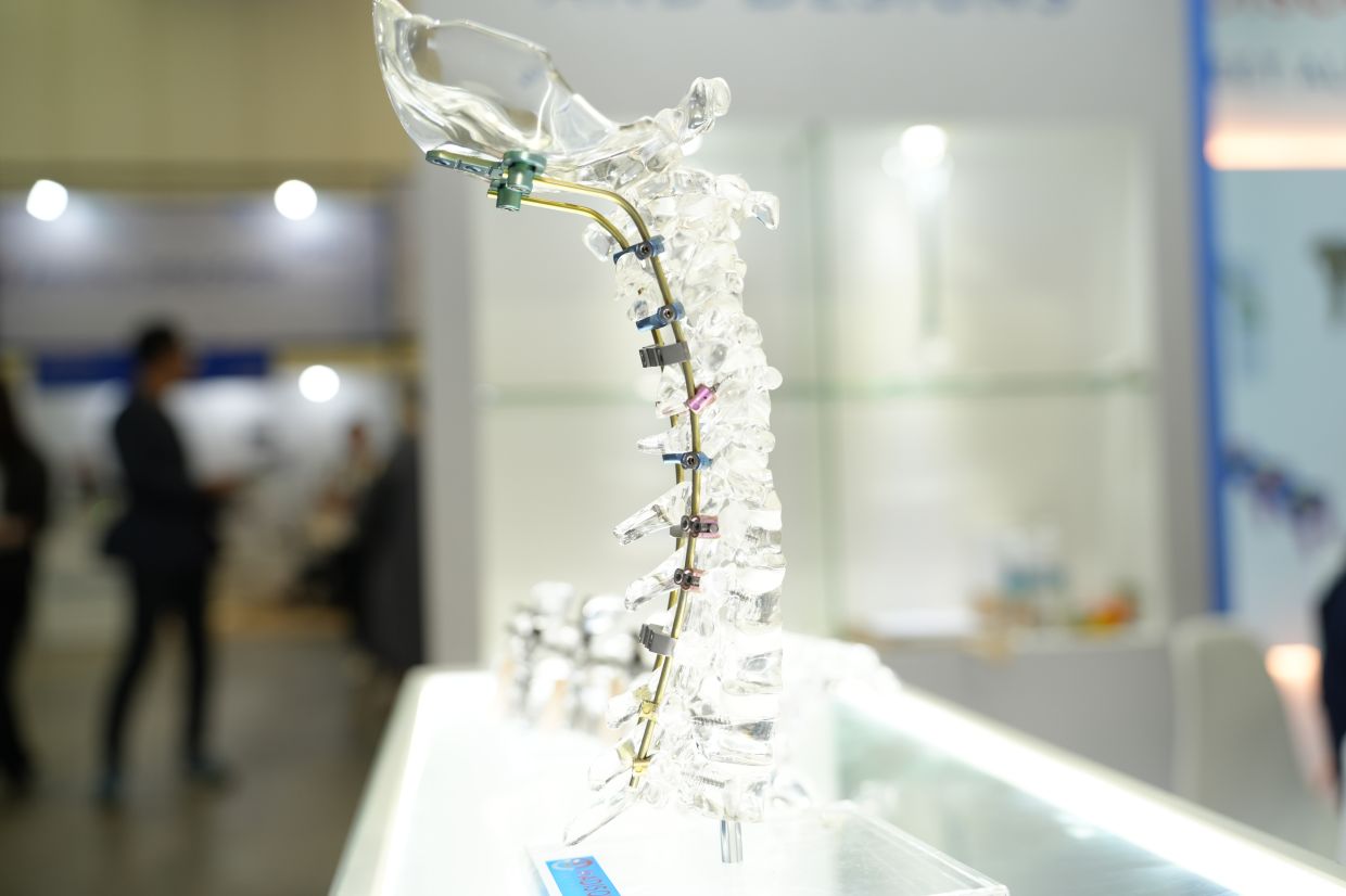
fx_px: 1308
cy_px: 448
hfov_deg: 54.4
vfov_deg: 37.8
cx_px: 673
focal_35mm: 35
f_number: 2.8
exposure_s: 1/200
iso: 500
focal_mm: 35
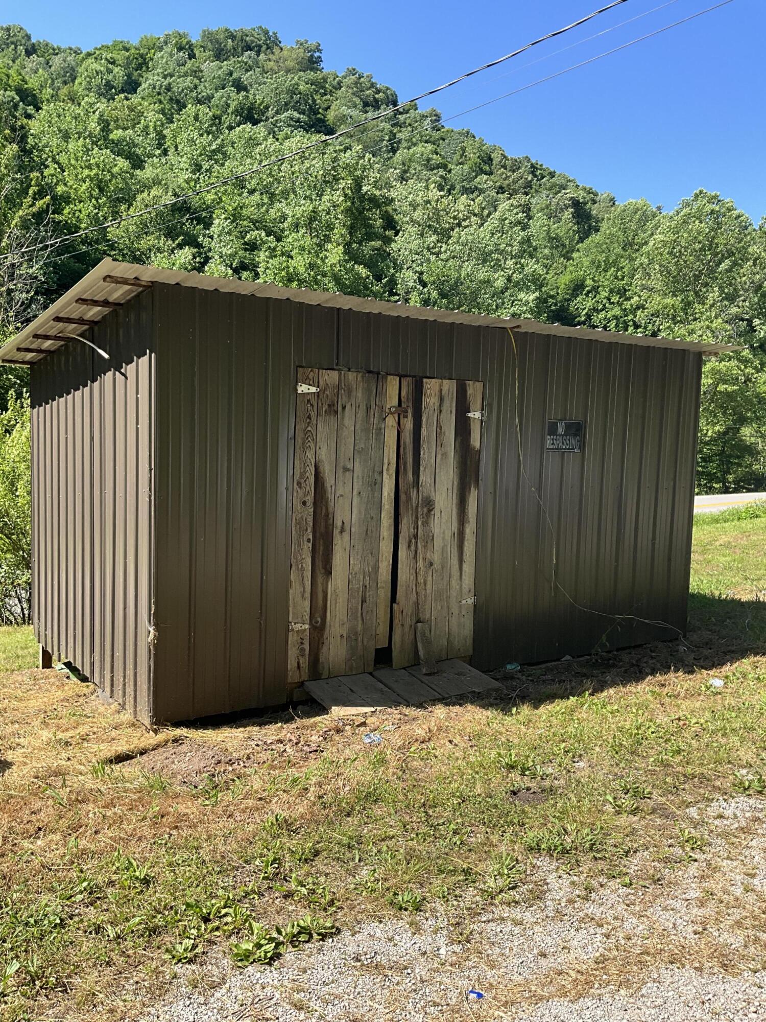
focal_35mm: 29
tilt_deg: -5.5
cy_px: 511
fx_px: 856
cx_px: 383
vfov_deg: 61.7
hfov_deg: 48.2
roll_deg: -2.0
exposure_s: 1/691
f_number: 1.8
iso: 25
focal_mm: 3
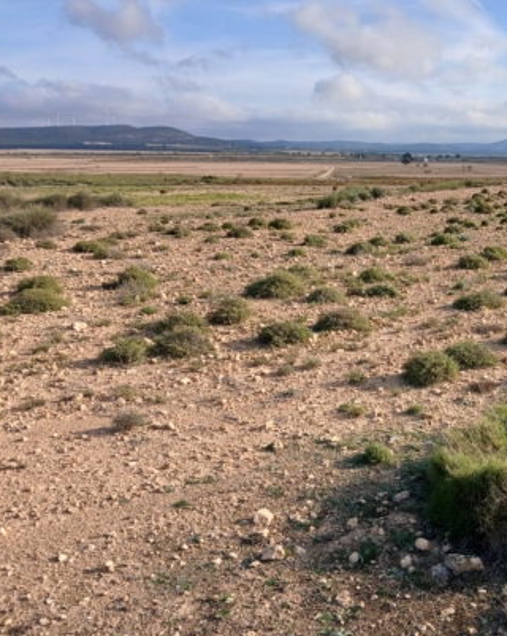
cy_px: 309
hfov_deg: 38.2
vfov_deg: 49.1
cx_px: 421
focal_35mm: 37
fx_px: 695
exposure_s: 1/503
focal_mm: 3.98
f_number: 1.8
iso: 20
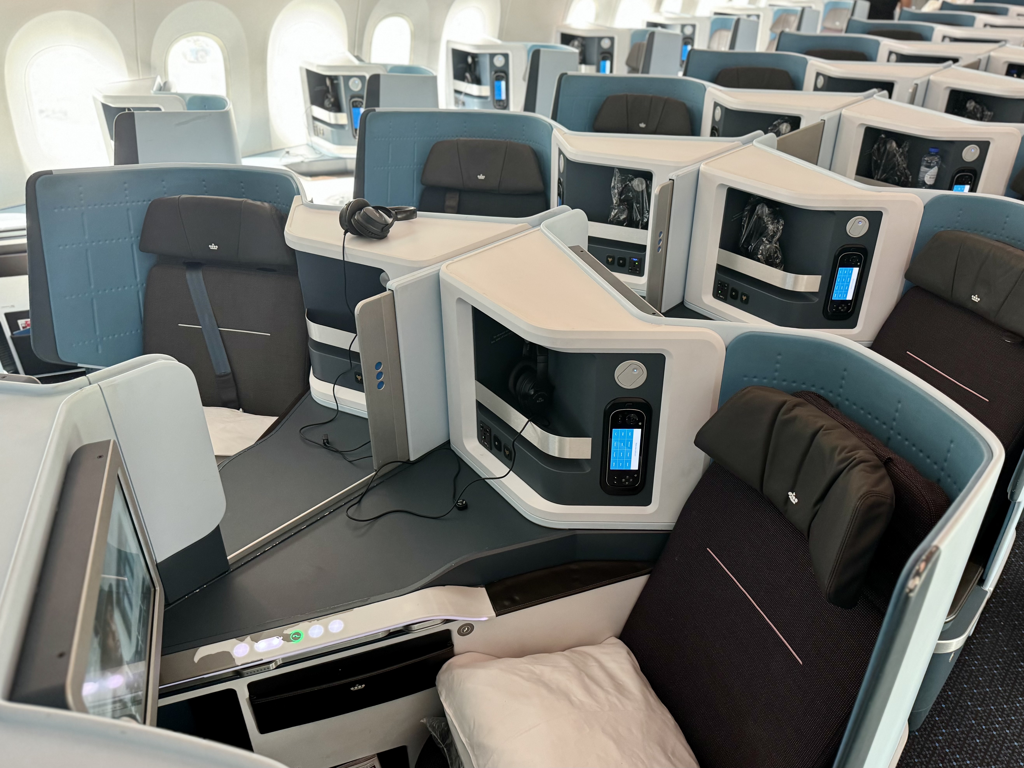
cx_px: 512
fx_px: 710
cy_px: 384
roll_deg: +2.3
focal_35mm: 24
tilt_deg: -27.3
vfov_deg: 56.8
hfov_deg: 71.6
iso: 250
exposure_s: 1/55
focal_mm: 6.76
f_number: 1.78
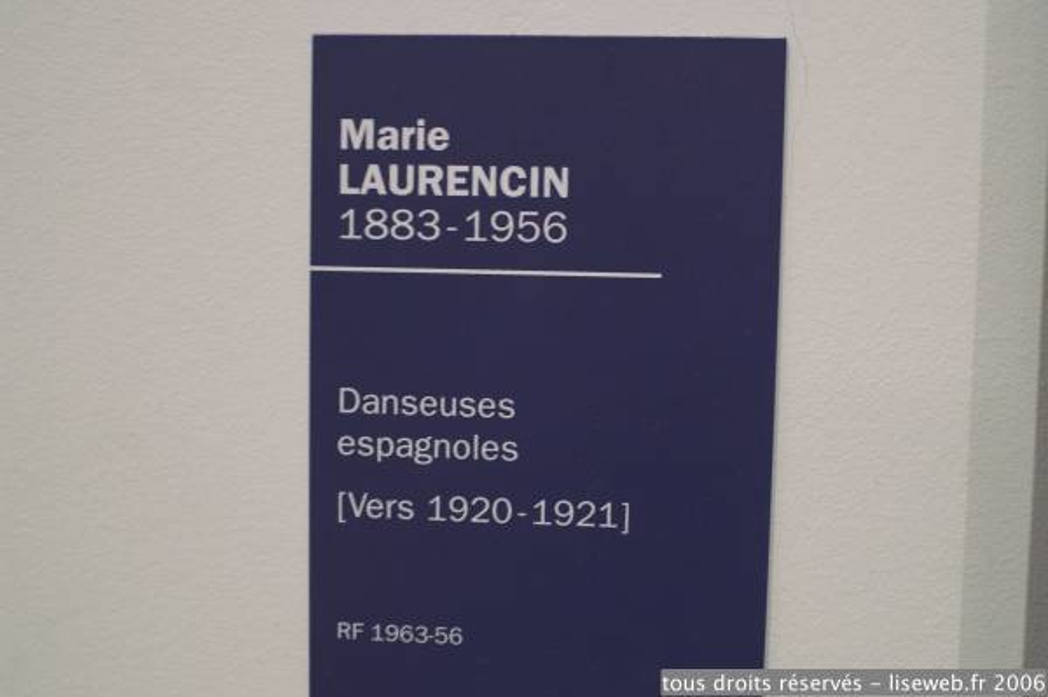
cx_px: 524
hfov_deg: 43.6
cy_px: 348
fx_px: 1309
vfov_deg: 29.8
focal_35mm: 45
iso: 800
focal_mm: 30
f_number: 5
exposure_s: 1/4
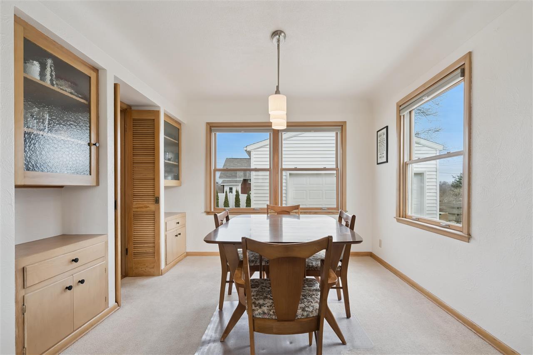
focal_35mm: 16
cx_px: 266
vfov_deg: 73.7
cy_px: 178
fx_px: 237
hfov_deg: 96.7
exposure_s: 1/200
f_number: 8
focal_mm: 16
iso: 400
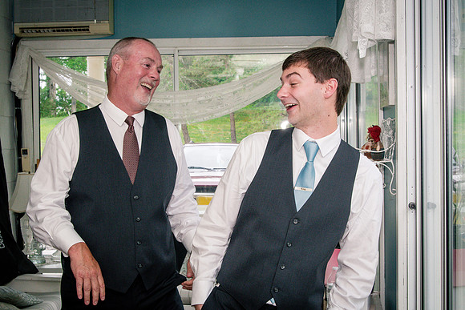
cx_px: 232
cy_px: 155
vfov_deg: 26.0
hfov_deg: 38.2
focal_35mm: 52
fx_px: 672
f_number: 10
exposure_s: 1/250
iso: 1250
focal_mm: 35
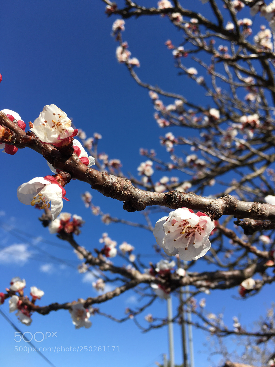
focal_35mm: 29
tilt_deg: +39.8
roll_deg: -3.8
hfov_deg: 48.2
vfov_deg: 61.7
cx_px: 138
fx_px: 307
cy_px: 184
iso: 25
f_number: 2.2
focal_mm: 4.15
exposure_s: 1/1202
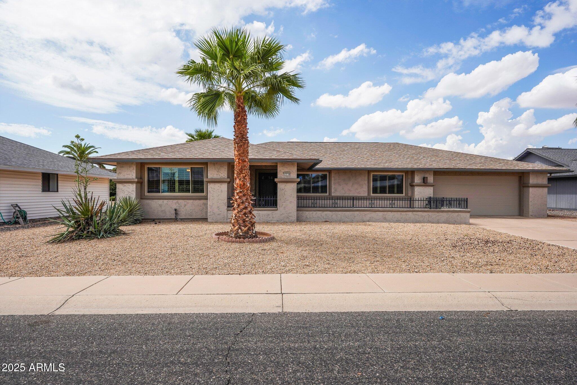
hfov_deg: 77.3
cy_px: 192
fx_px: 361
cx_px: 288
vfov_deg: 56.1
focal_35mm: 22
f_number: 8
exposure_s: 1/1250
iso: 400
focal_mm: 22.5
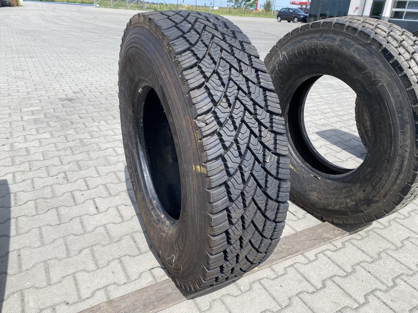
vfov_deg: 53.1
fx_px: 314
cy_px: 156
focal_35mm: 26
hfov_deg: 67.3
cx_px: 209
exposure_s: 1/1808
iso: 32
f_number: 1.8
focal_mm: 4.25
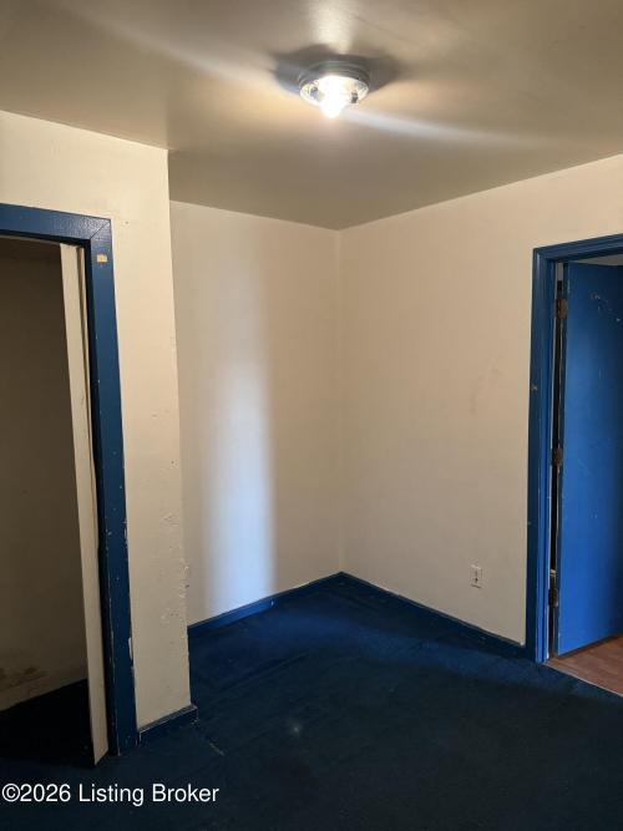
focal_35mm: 24
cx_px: 312
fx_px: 576
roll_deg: +0.6
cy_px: 416
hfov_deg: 56.8
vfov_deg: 71.6
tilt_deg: -6.2
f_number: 1.78
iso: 500
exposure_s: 1/60
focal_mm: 6.76
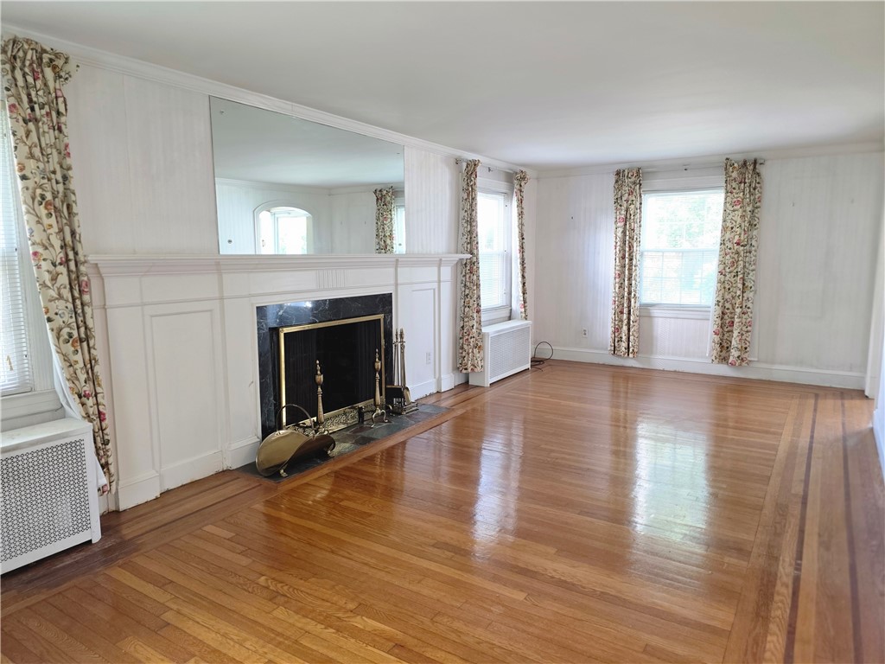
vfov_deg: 58.9
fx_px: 588
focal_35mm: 23
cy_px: 332
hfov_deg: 73.9
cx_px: 442
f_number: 1.7
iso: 160
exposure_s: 1/120
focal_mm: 6.3
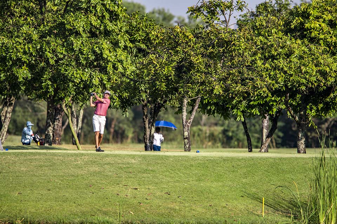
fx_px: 6084
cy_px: 112
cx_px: 168
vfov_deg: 2.1
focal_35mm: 650
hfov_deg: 3.2
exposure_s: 1/2000
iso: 500
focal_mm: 650
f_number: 5.6
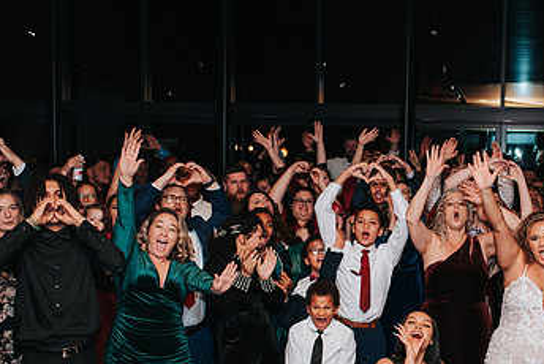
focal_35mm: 59
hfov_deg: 33.3
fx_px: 892
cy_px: 254
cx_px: 406
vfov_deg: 22.9
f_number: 3.5
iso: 1000
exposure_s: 1/200
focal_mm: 35
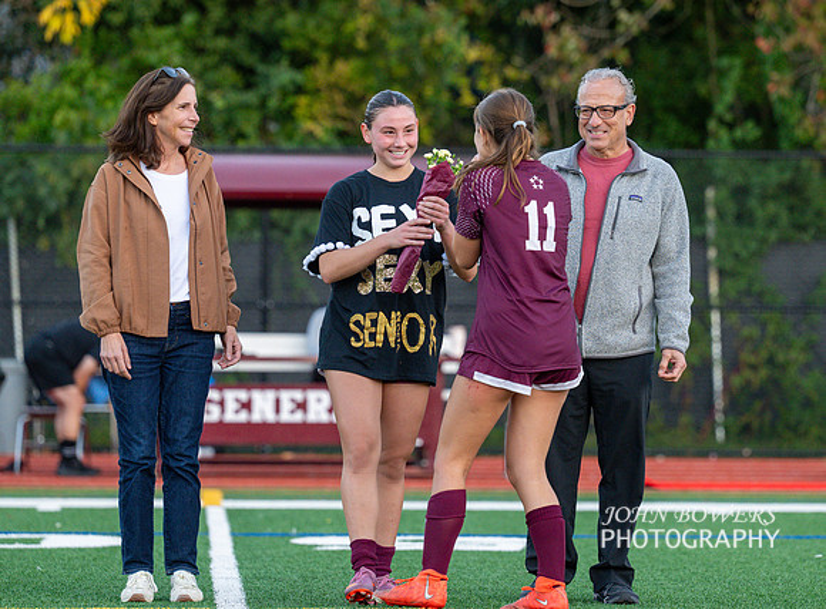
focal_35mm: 250
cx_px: 469
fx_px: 5938
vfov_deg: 5.9
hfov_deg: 8.0
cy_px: 273
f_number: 3.5
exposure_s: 1/1000
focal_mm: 175
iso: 1400
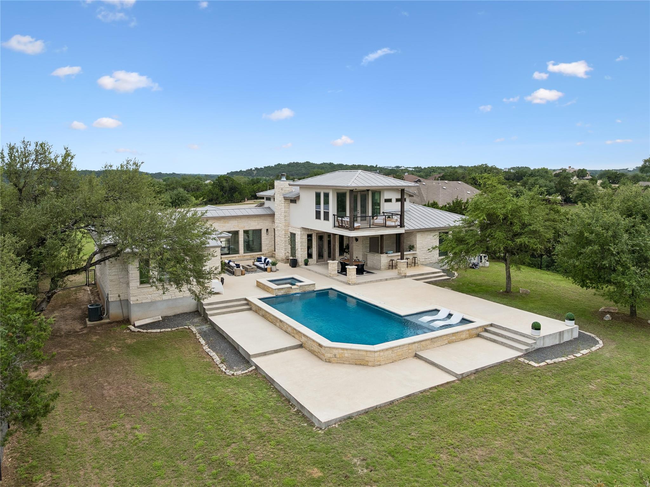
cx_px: 325
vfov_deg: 56.8
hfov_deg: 71.6
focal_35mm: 24
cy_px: 244
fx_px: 450
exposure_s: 1/1600
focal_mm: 12.3
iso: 100
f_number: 2.8
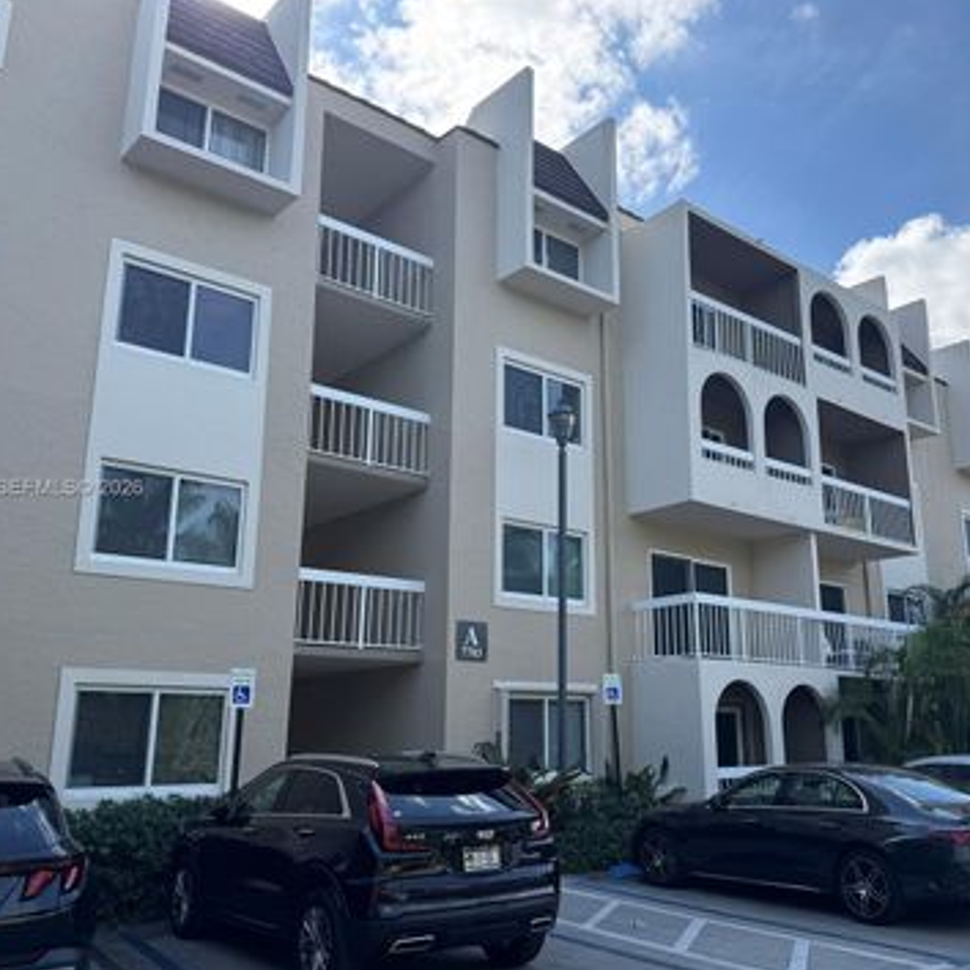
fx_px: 951
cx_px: 562
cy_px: 489
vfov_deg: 54.0
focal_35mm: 30
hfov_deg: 53.8
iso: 80
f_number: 1.78
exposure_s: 1/2174
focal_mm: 6.76
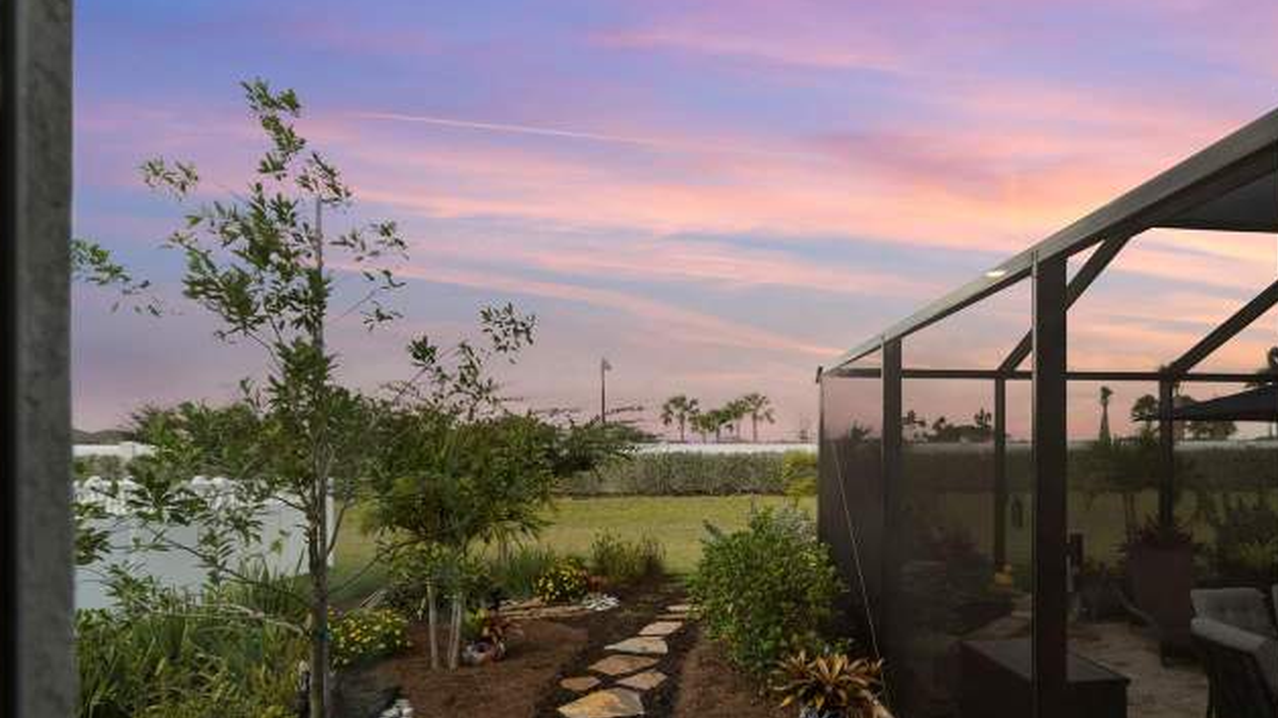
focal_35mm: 20
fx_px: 678
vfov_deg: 54.9
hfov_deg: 85.8
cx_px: 751
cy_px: 467
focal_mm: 10
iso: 100
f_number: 4.5
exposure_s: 1/200
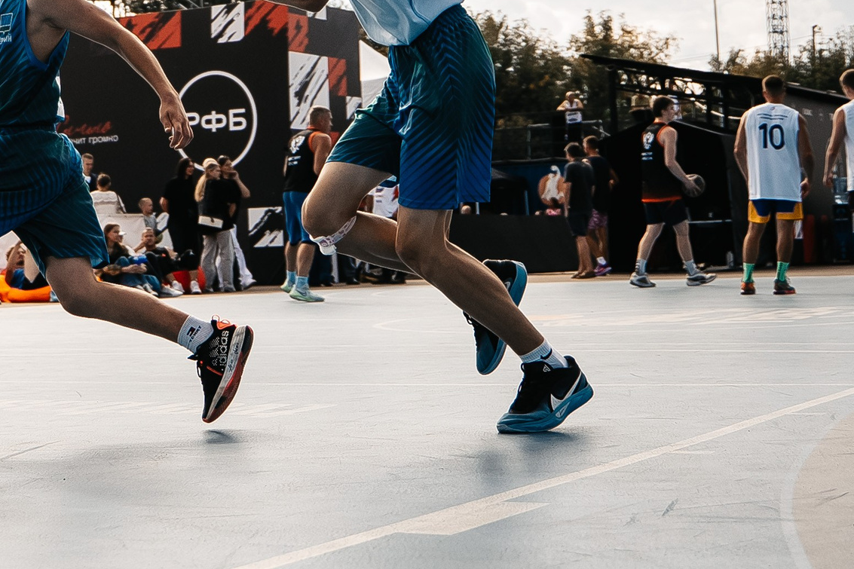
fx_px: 1897
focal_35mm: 80
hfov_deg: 25.1
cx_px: 223
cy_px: 97
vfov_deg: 16.9
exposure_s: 1/8000
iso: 400
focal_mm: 28
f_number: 2.8
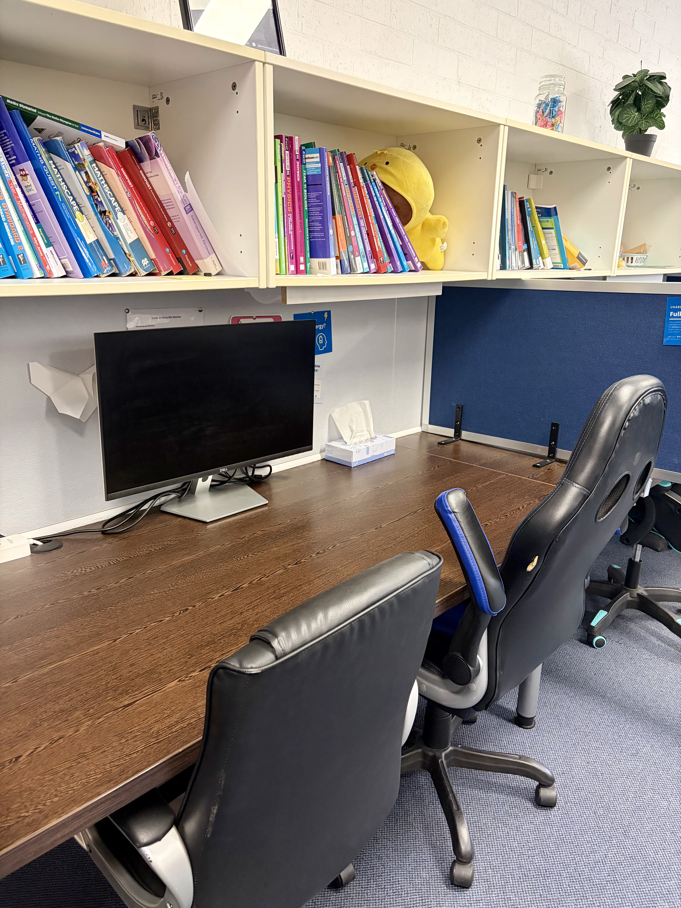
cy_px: 454
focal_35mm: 26
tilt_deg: -15.4
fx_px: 682
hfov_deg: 53.1
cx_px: 340
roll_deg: -1.2
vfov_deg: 67.3
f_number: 1.6
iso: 320
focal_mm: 5.96
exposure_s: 1/50
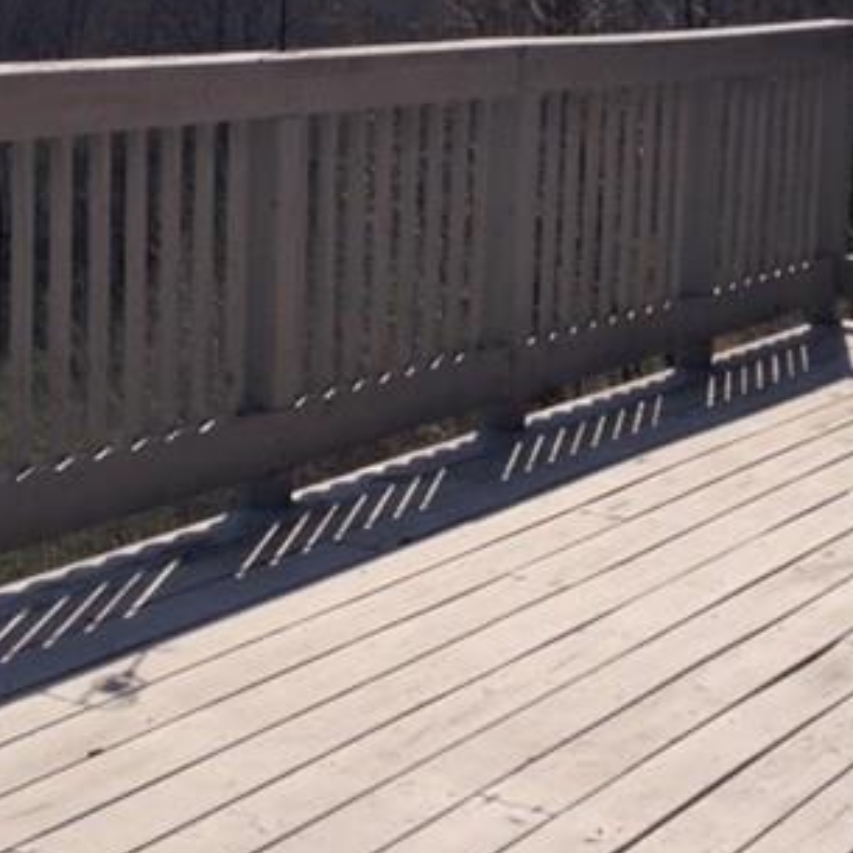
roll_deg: -4.1
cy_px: 327
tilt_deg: -11.1
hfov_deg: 16.7
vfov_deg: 16.7
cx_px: 464
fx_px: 2899
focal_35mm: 104
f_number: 2.4
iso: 50
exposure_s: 1/2762
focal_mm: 4.28
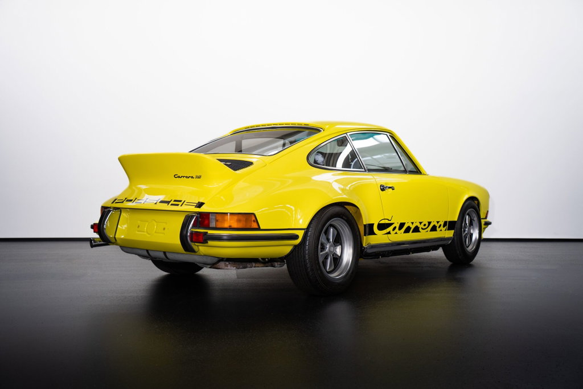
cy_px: 194
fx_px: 615
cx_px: 292
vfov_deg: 35.1
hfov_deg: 50.7
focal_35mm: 38
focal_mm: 38
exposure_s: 1/160
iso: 250
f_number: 4
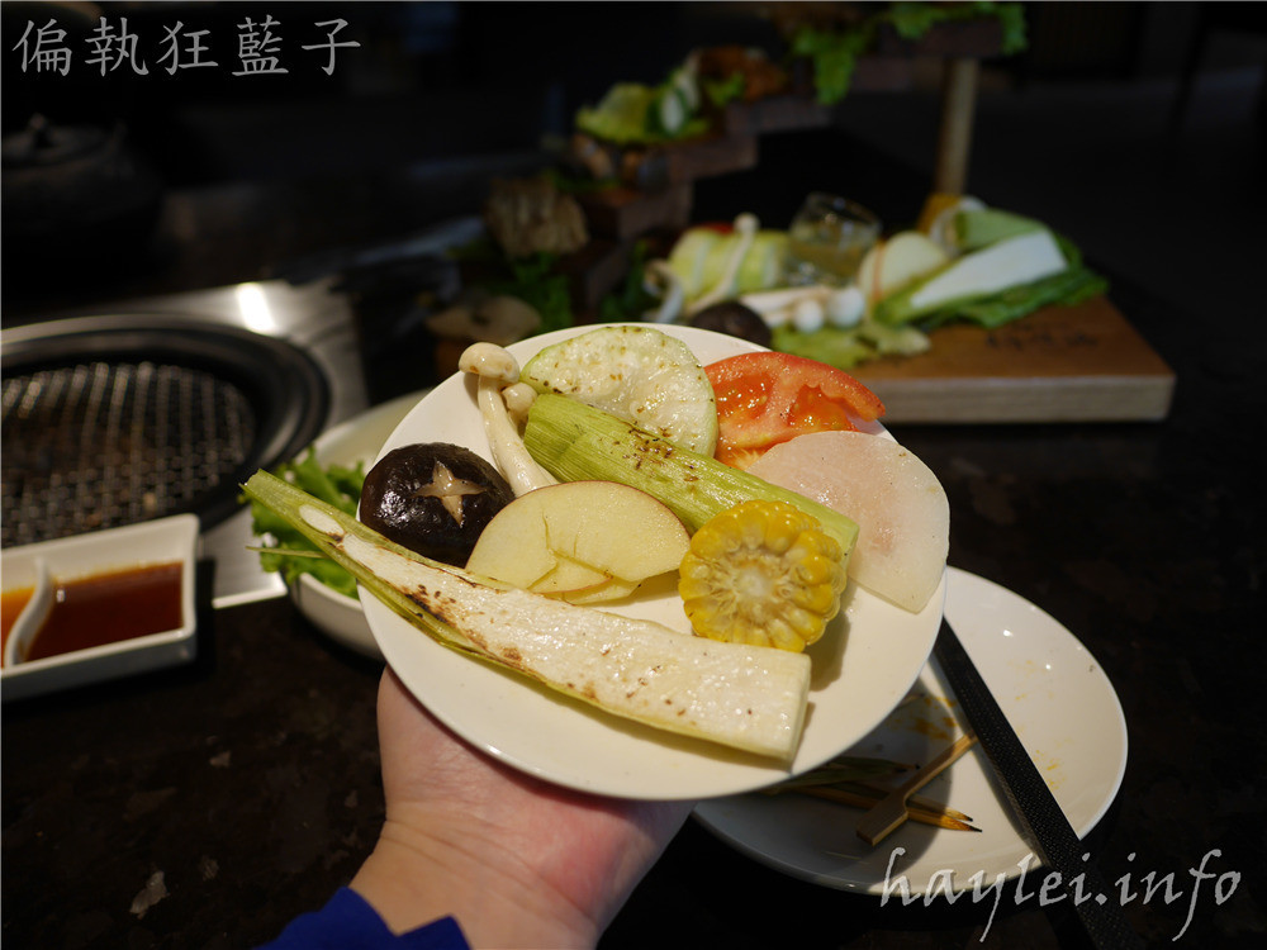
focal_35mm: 30
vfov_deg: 46.8
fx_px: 1098
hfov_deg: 60.0
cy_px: 475
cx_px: 634
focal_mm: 15
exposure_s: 1/160
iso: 200
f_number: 2
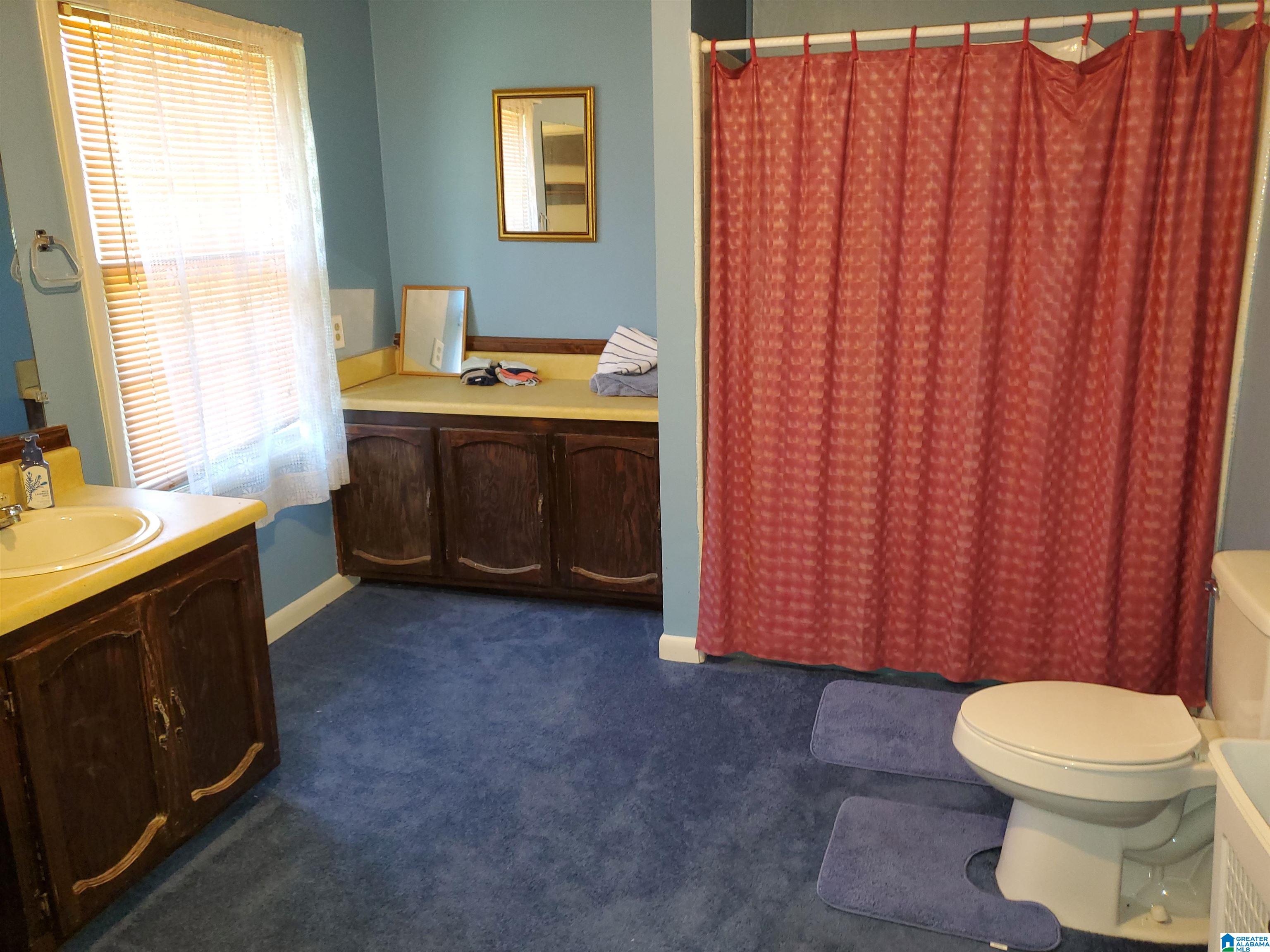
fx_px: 954
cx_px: 635
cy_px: 476
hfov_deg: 67.3
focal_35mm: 26
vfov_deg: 53.1
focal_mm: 4.3
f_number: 1.5
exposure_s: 1/20
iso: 160
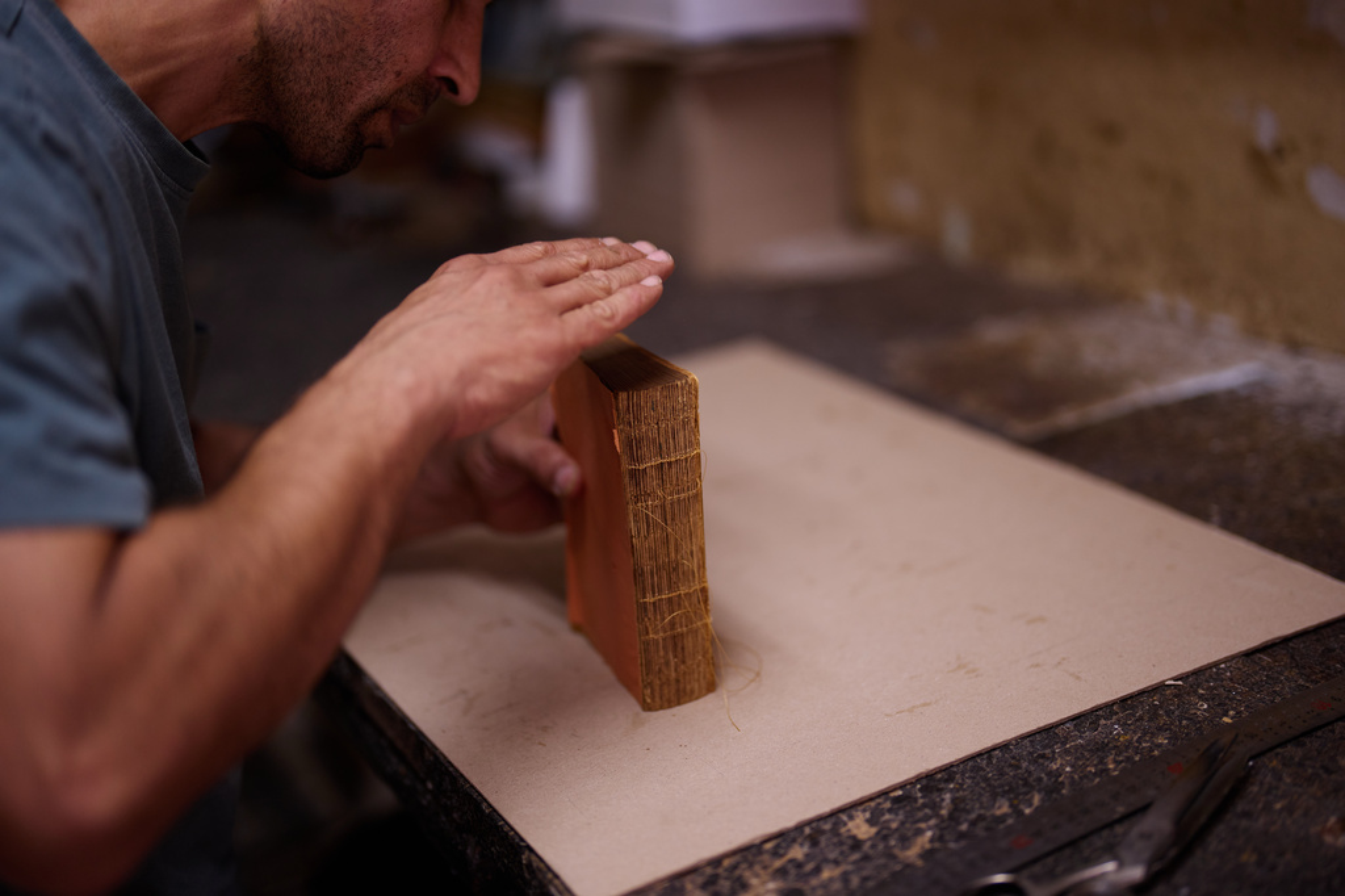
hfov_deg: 39.6
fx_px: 1867
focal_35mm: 50
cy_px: 448
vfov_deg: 27.0
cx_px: 672
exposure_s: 1/1000
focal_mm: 50
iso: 320
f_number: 1.2
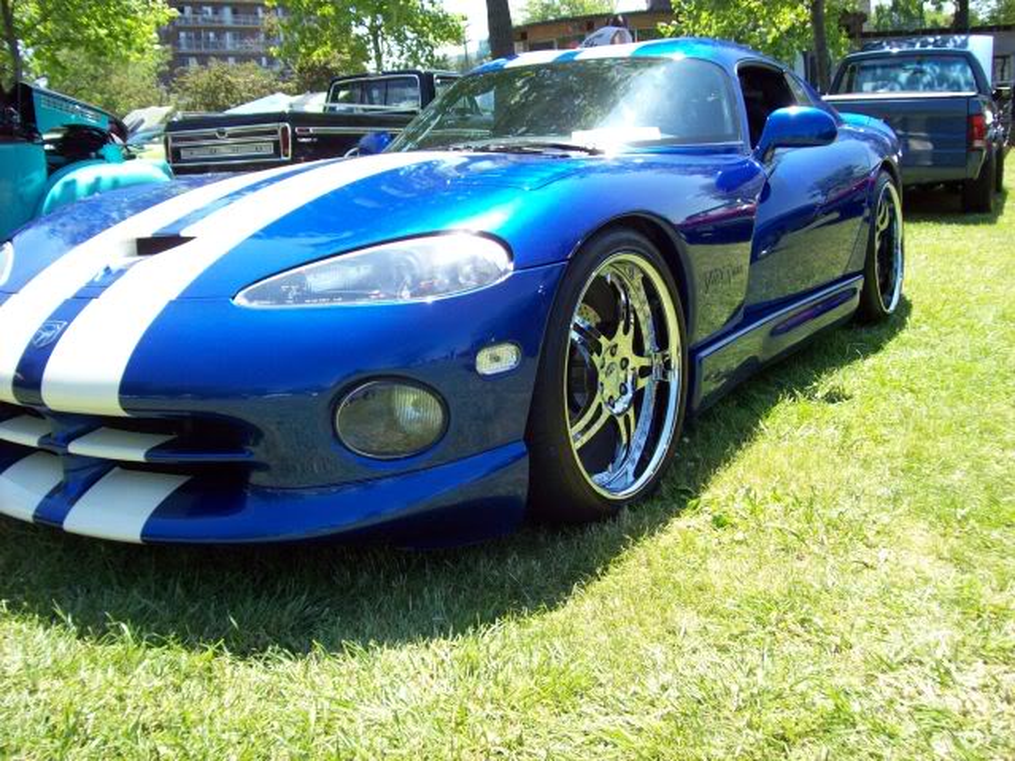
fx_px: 1055
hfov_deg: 51.4
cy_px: 380
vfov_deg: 39.6
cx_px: 508
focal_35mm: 36
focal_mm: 6
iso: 80
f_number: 2.7
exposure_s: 1/397
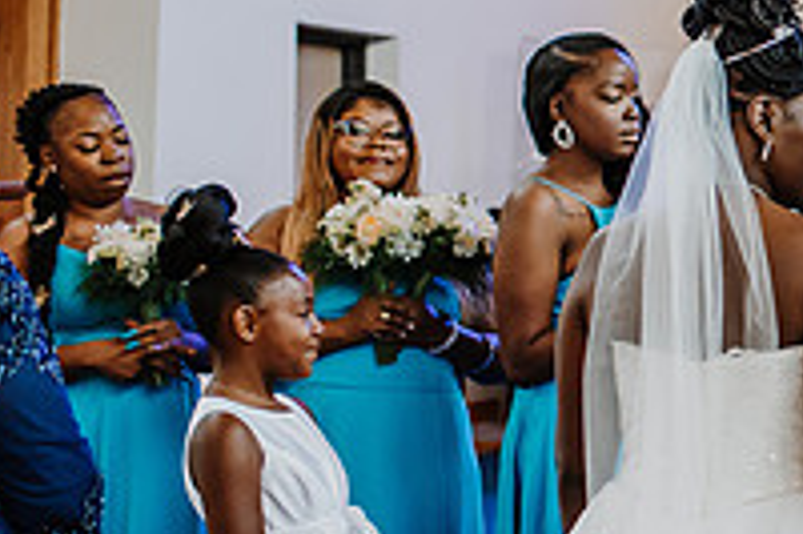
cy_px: 298
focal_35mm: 121
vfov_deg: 11.3
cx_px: 1190
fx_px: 2697
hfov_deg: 15.6
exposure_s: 1/640
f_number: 2.2
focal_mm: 35
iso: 1400
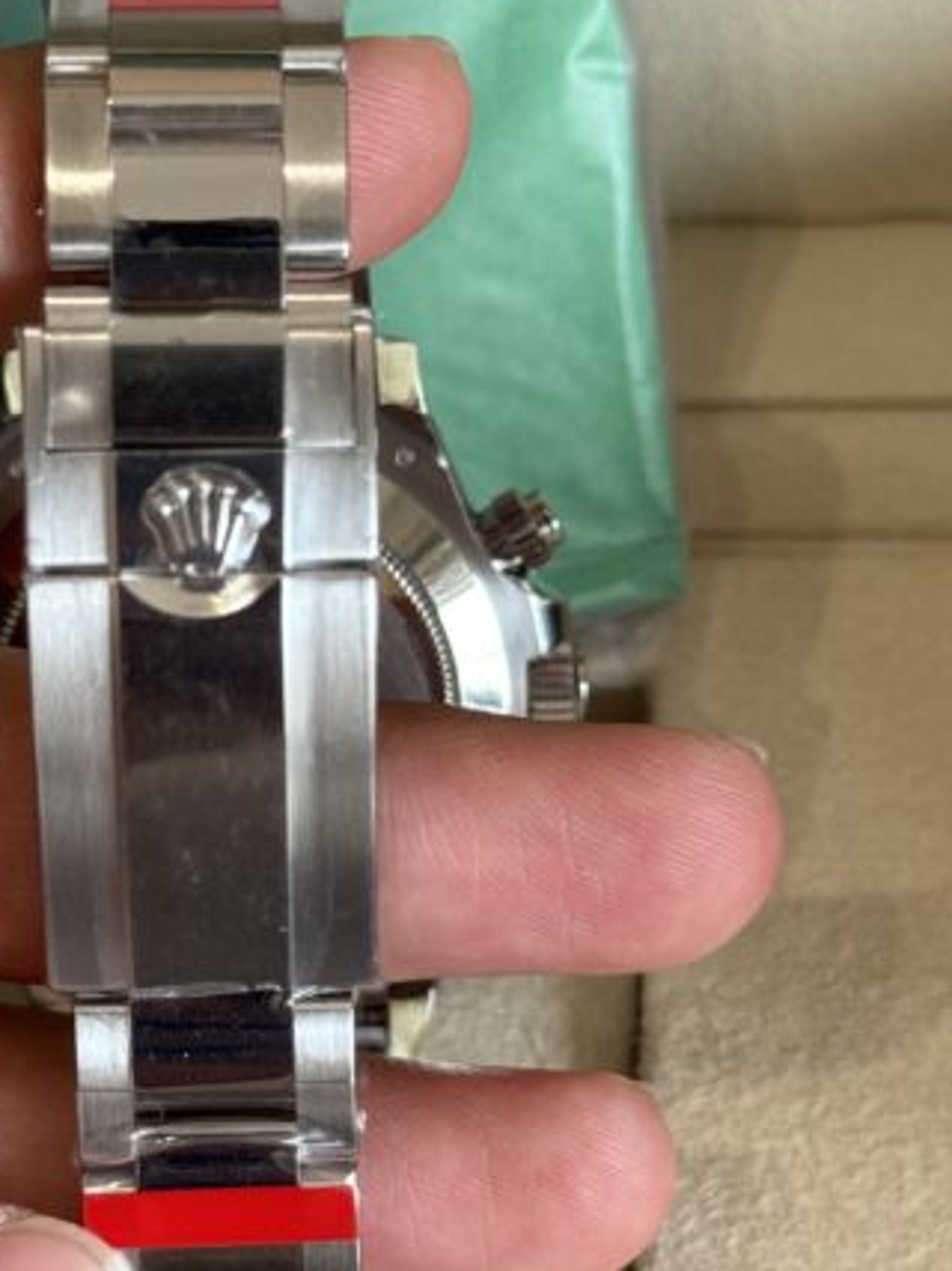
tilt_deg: -46.3
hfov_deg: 16.3
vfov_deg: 21.8
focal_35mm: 90
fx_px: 3302
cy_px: 723
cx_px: 277
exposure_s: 1/69
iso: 100
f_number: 1.78
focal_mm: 6.76
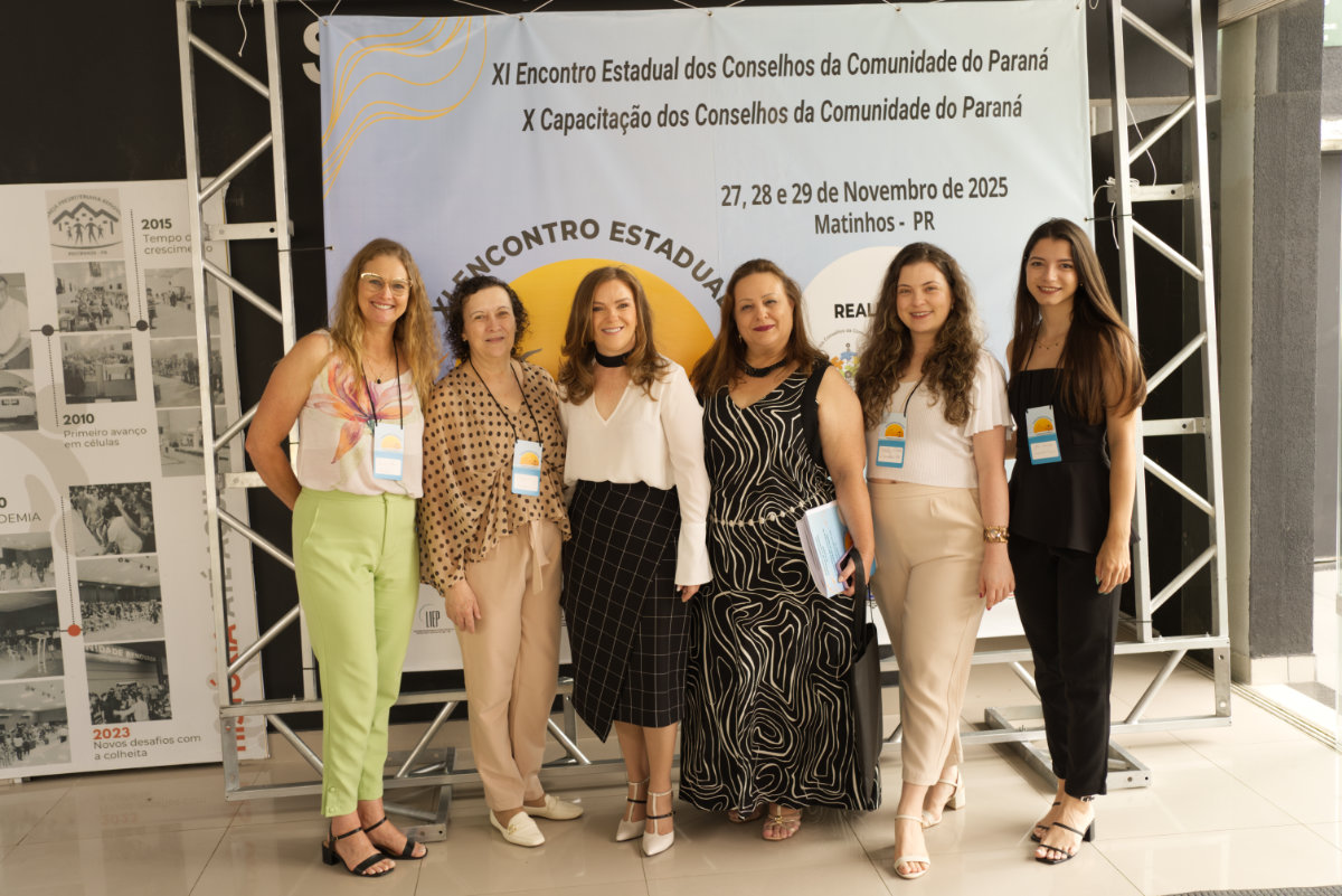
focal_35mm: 35
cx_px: 671
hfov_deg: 54.4
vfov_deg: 37.9
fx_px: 1305
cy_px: 448
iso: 320
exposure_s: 1/100
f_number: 4
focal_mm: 35
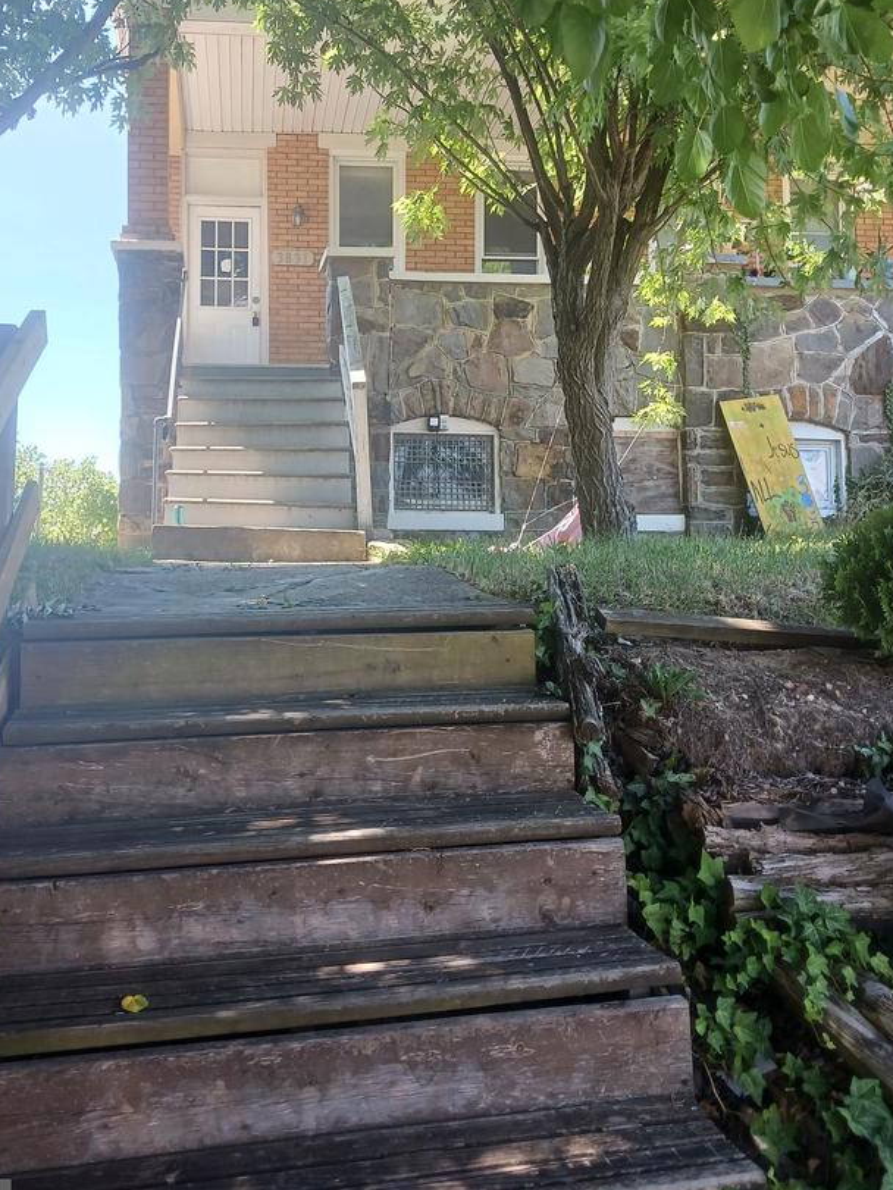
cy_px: 470
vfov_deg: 51.0
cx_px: 348
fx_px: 1238
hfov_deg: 39.5
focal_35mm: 36
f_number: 1.8
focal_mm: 4
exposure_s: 1/60
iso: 40
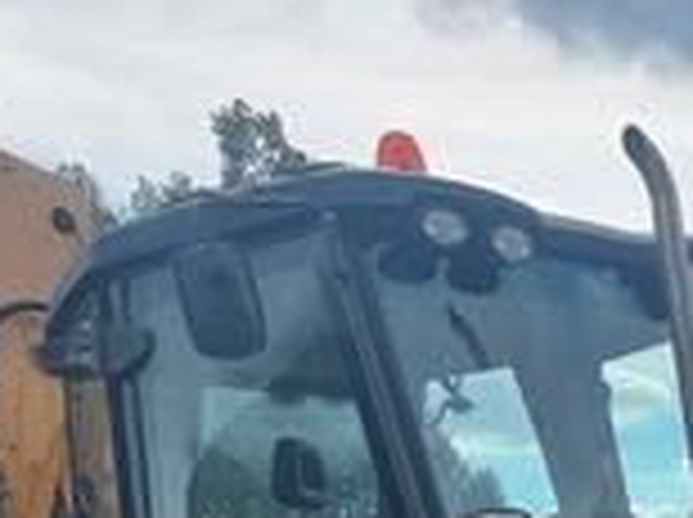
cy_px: 811
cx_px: 976
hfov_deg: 19.7
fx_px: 1779
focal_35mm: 89
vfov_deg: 15.1
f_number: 1.8
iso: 50
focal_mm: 6.7
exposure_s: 1/1116
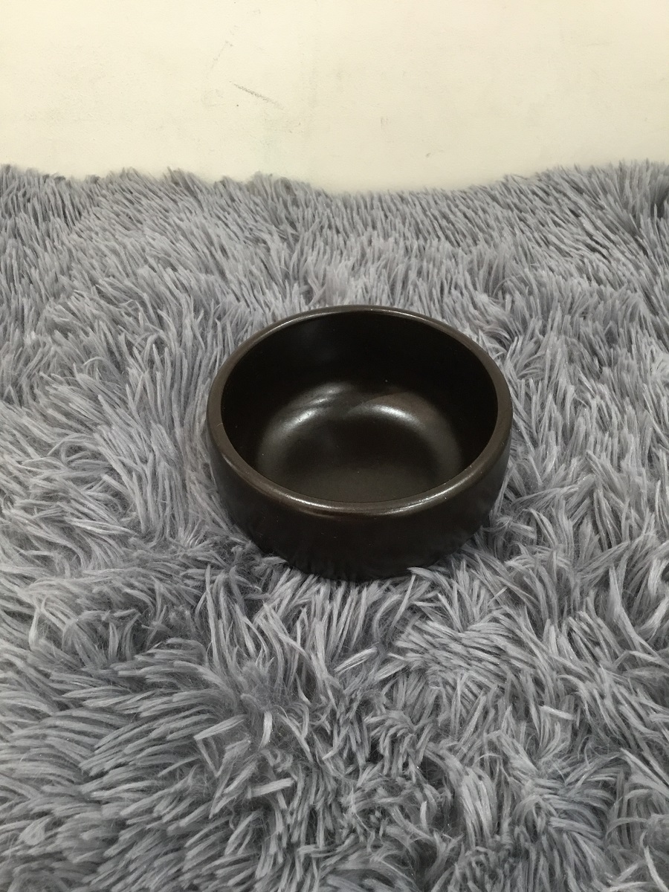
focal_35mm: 31
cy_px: 446
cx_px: 334
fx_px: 799
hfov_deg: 45.4
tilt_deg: -49.2
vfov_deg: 58.4
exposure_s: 1/33
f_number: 2.4
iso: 125
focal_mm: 3.3
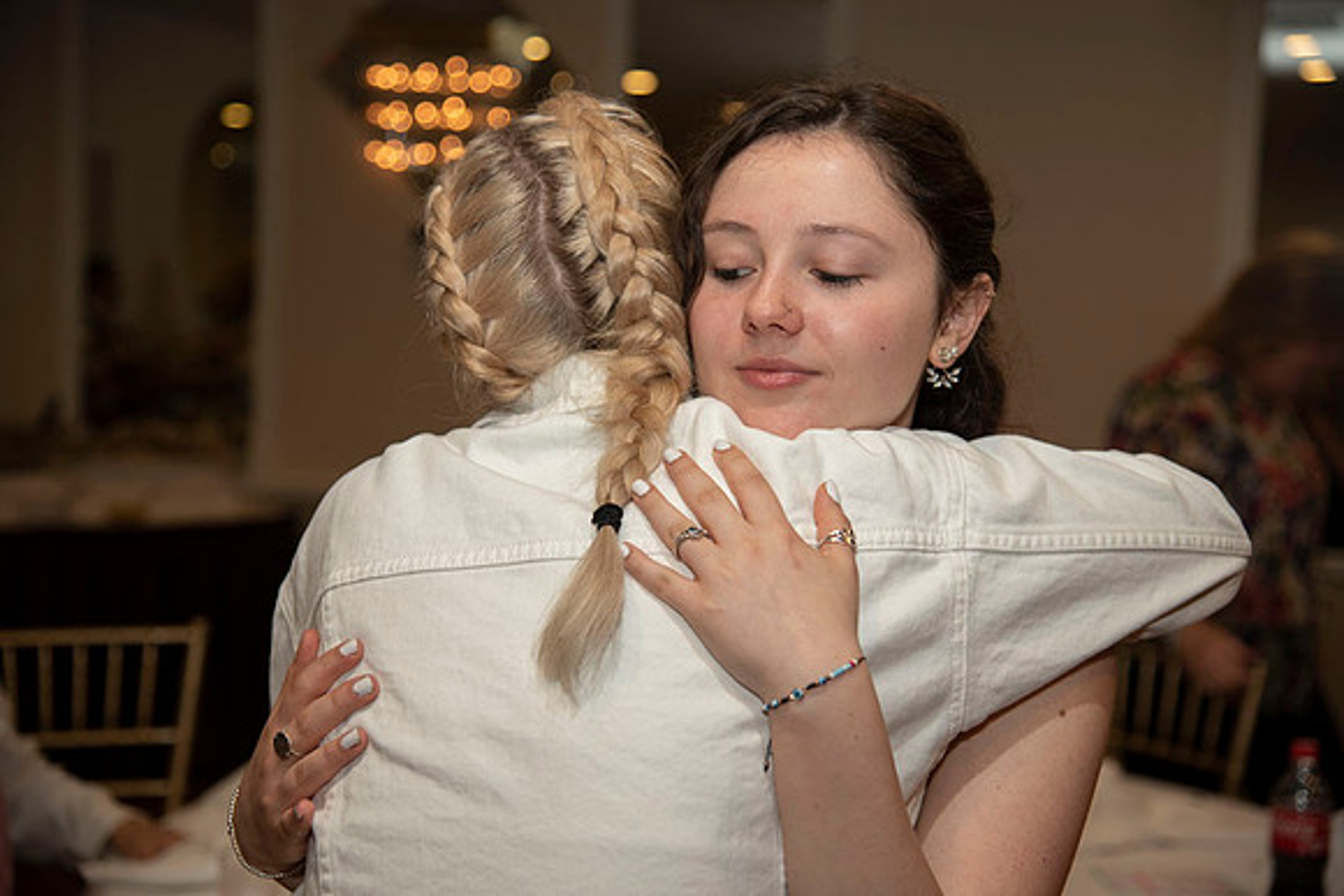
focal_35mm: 65
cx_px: 672
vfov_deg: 20.9
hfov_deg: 31.0
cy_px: 448
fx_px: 2427
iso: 1000
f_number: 4
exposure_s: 1/200
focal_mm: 65
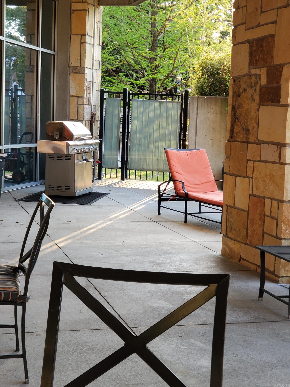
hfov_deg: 28.0
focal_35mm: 52
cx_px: 145
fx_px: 581
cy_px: 194
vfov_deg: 36.8
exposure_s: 1/60
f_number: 2.4
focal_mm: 6
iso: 64
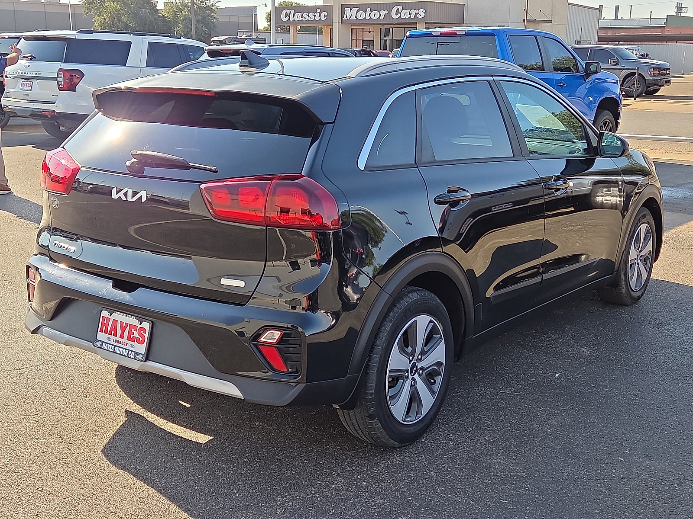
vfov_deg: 34.3
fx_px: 841
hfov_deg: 44.8
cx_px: 346
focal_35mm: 42
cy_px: 260
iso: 25
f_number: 1.8
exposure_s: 1/714
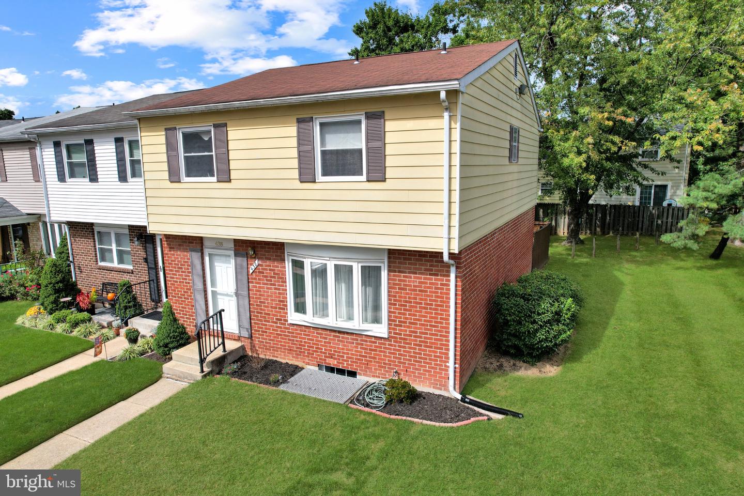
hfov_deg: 78.6
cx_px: 372
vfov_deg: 57.2
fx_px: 455
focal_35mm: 22
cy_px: 248
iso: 110
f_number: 2.8
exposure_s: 1/2500
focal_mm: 8.38
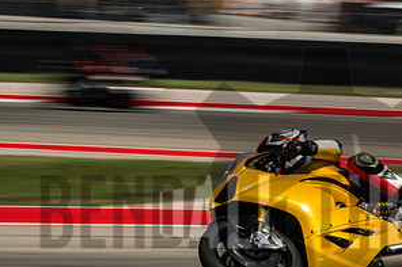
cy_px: 213
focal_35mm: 559
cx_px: 326
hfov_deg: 3.7
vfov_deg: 2.5
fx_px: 6238
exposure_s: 1/100
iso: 160
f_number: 16
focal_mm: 189.7
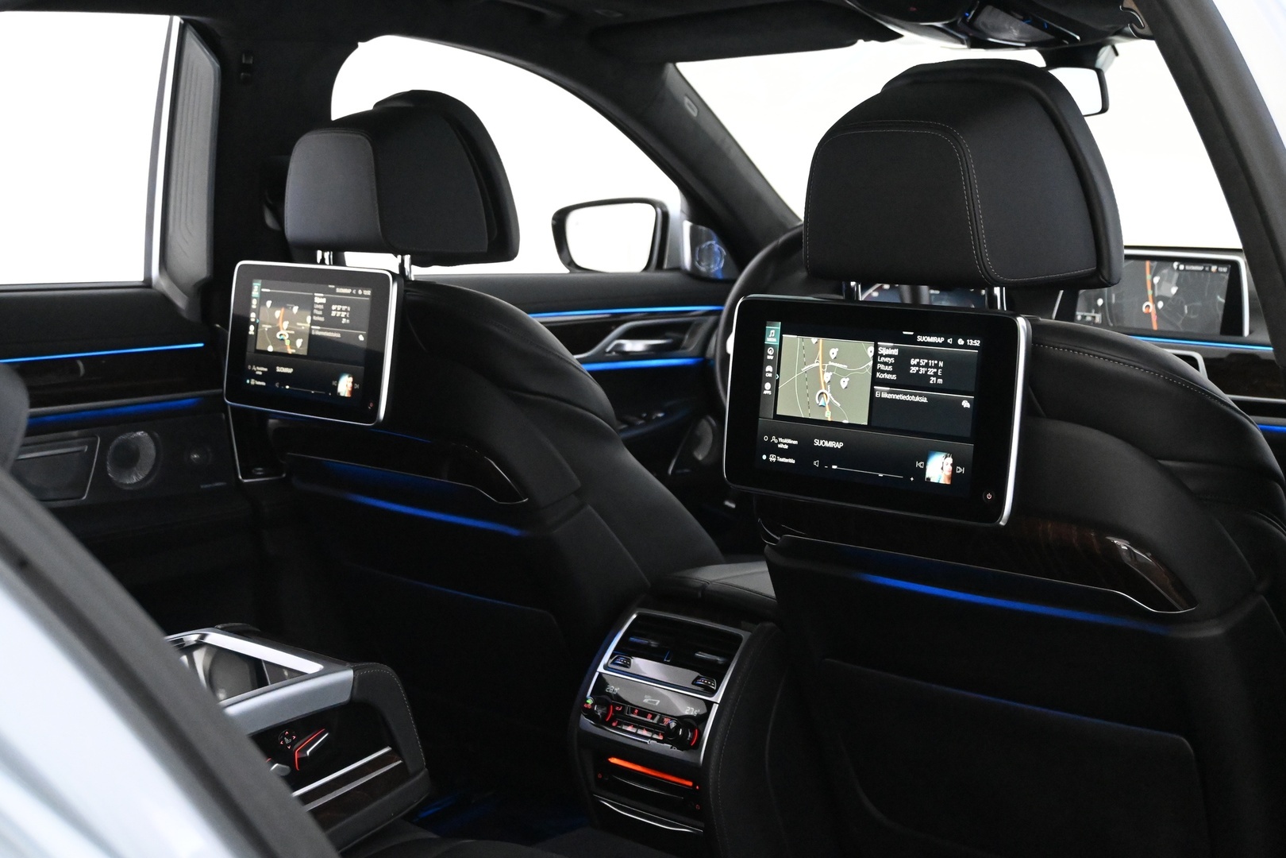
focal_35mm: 51
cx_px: 643
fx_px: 1822
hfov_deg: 38.9
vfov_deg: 26.5
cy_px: 429
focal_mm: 34
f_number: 5
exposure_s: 1/50
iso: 8000
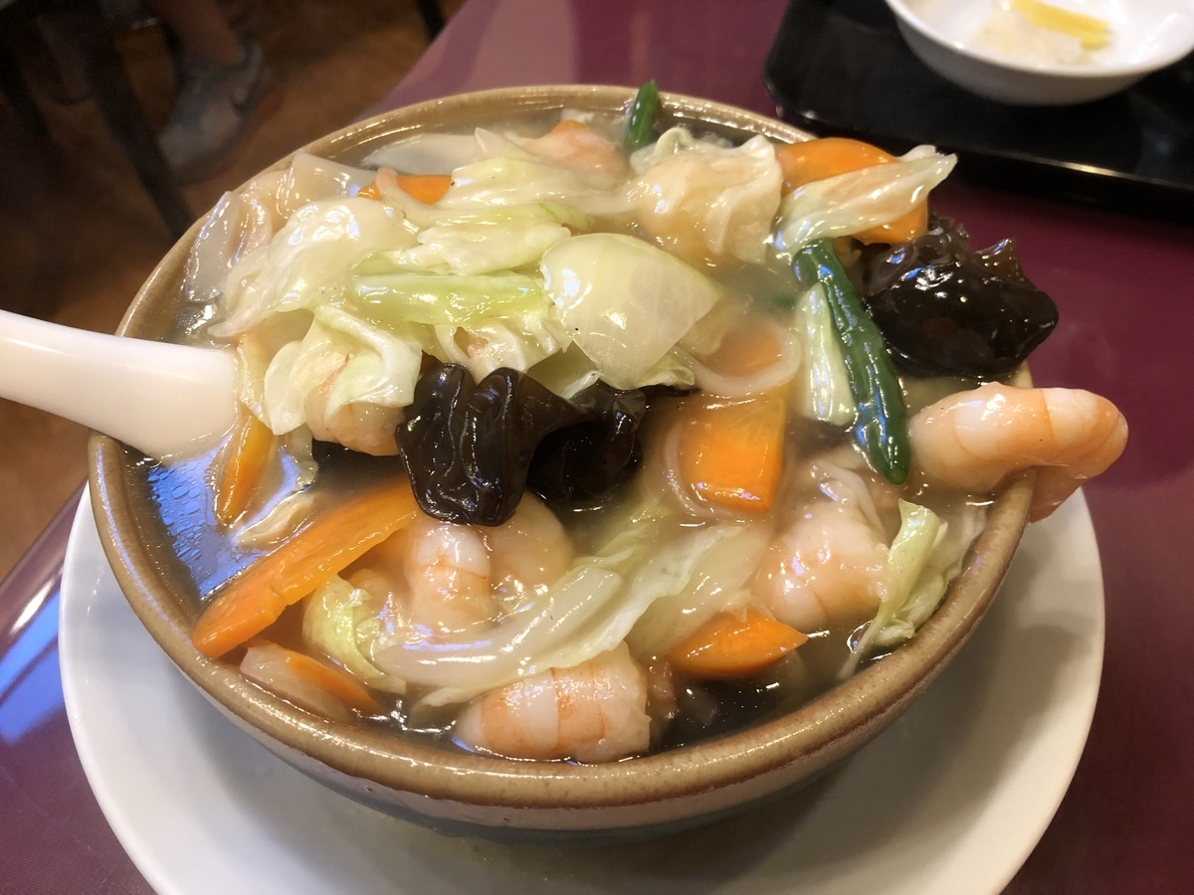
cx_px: 597
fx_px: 966
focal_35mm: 28
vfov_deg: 49.7
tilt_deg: -51.6
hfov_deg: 63.4
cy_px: 448
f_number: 1.8
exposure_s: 1/17
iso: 64
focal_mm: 4
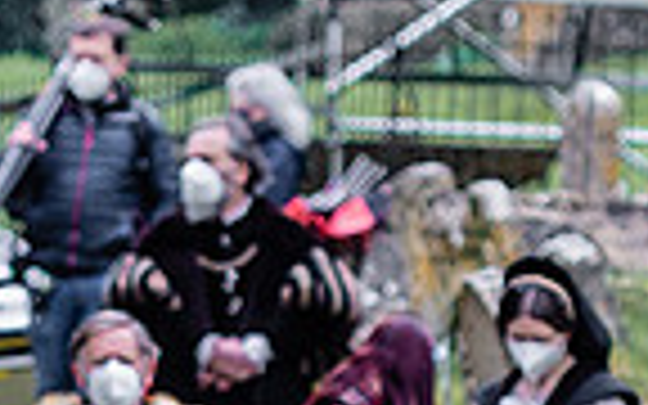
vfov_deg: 1.5
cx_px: 90
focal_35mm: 888
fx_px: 15682
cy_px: 731
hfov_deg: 2.4
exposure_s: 1/1600
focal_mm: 105
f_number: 2.8
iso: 400
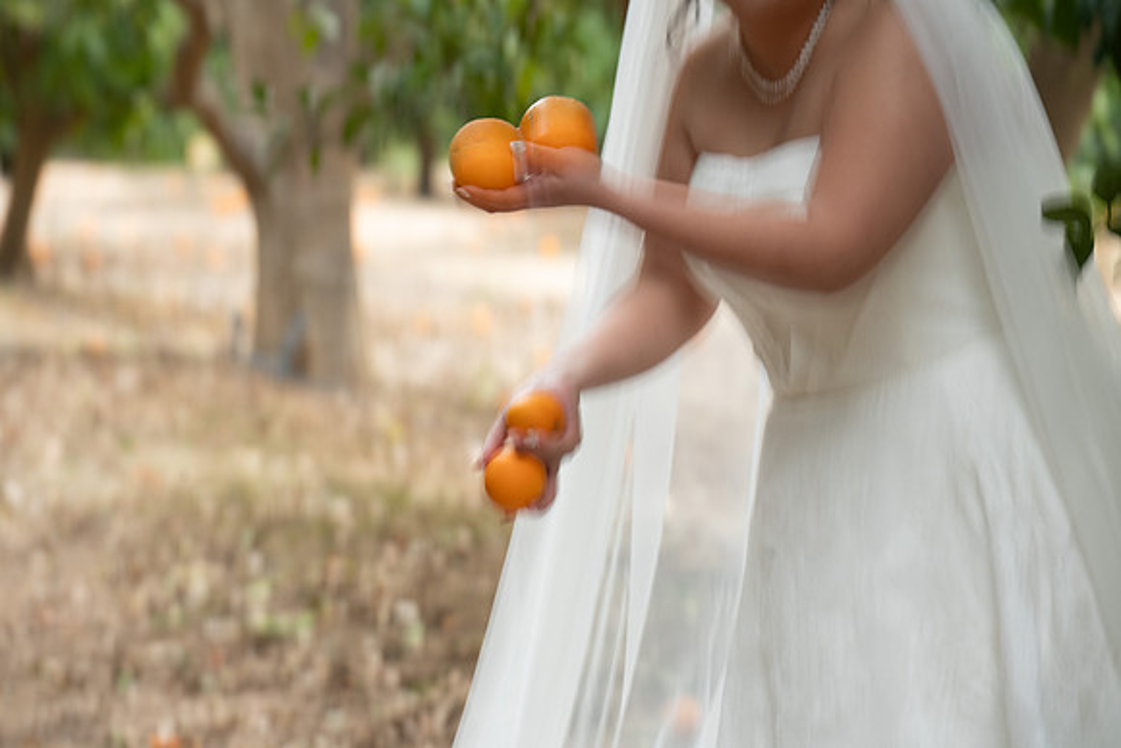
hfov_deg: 11.4
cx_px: 560
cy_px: 374
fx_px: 5606
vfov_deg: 7.6
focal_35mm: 180
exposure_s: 1/25
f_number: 9
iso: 640
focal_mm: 180
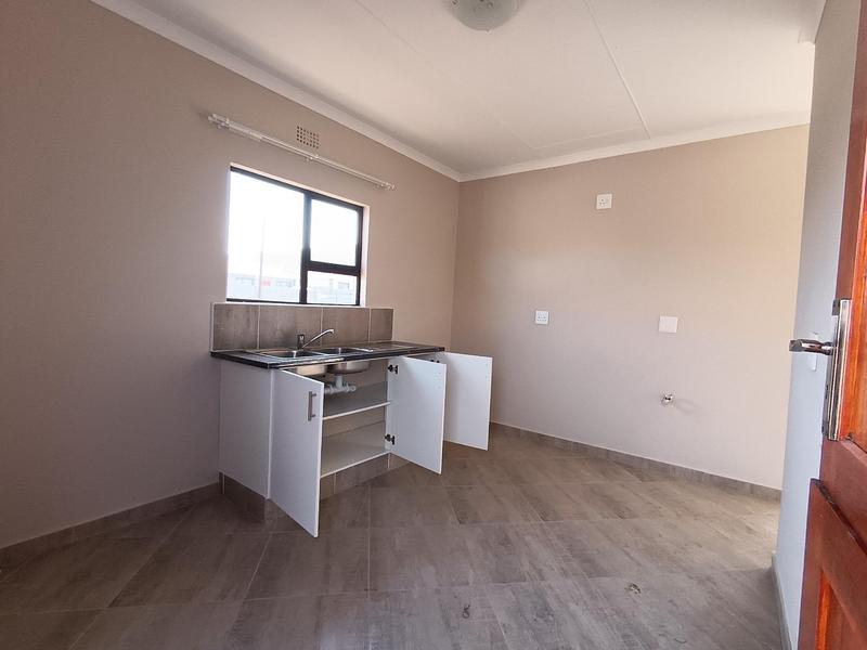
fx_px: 426
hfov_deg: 91.0
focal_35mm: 17
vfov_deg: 74.7
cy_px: 325
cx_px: 434
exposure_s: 1/100
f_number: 2.2
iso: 245
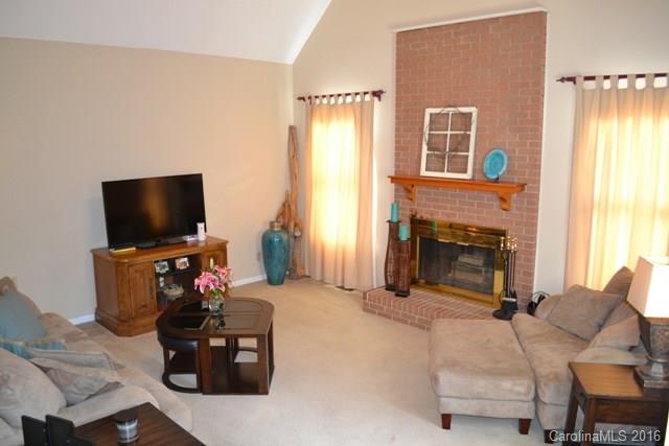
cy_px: 223
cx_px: 334
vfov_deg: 48.0
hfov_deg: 67.4
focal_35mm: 27
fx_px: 502
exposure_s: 1/60
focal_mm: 18
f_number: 3.5
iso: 1100
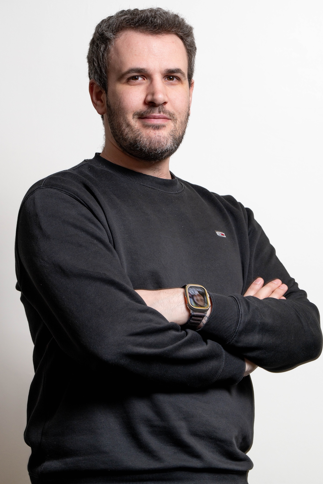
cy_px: 243
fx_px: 2314
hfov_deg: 8.0
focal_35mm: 172
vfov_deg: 11.9
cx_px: 164
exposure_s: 1/60
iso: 400
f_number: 8
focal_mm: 165
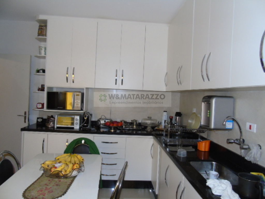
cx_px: 132
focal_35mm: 25
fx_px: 191
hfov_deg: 69.4
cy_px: 100
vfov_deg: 54.9
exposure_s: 1/30
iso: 200
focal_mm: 4.4
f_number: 3.4
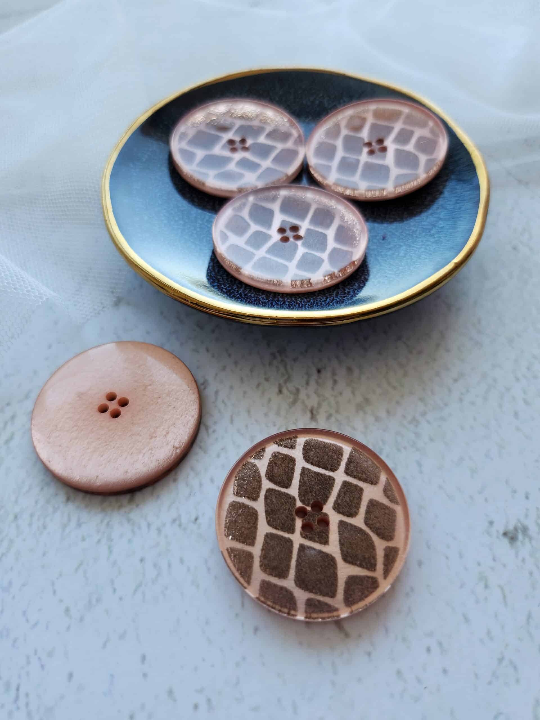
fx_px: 499
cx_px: 270
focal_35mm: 24
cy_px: 360
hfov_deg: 56.8
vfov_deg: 71.6
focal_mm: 5
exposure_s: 1/180
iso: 64
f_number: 1.8
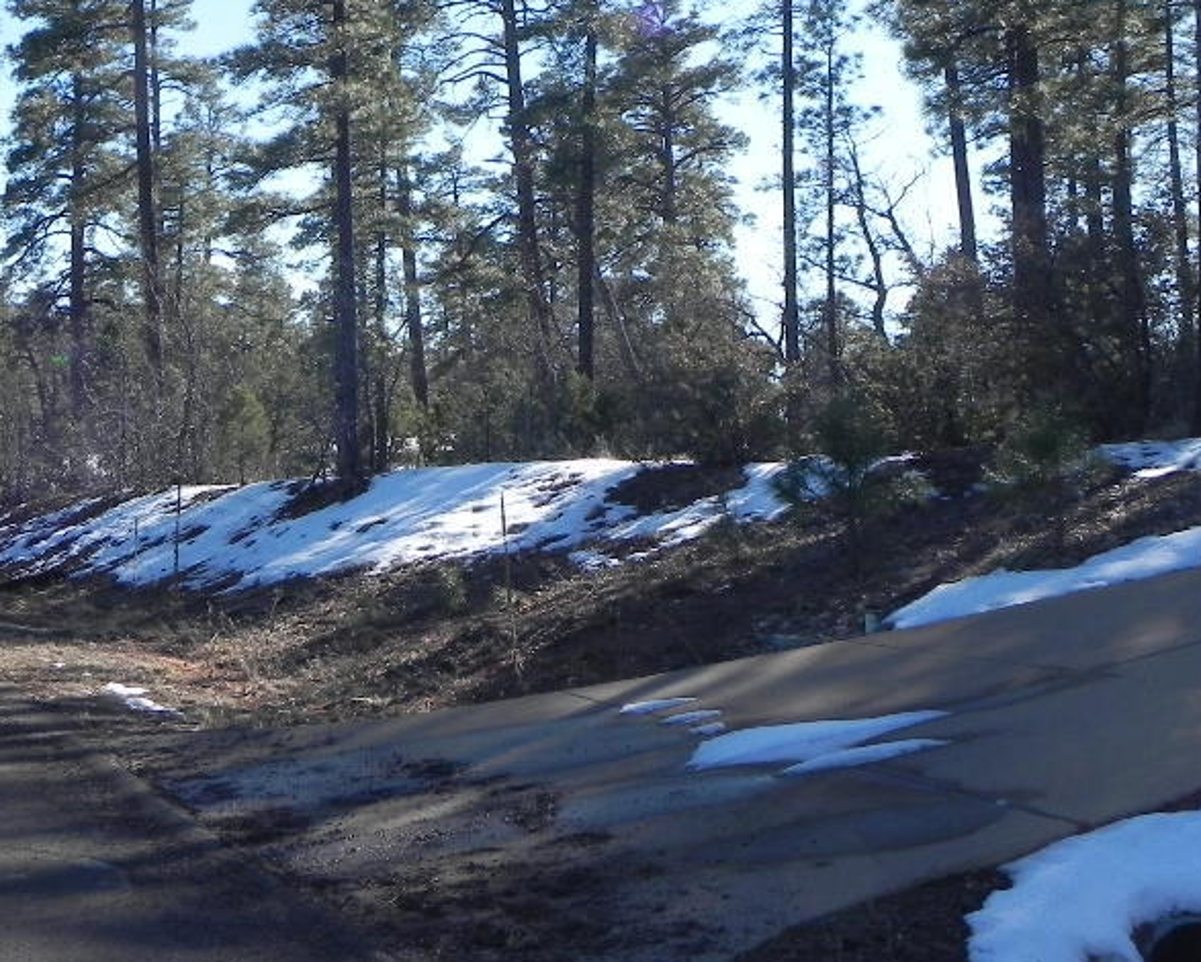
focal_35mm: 63
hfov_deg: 30.0
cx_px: 522
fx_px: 2240
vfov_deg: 23.9
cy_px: 221
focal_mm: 6.6
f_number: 6.3
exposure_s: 1/317
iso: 160
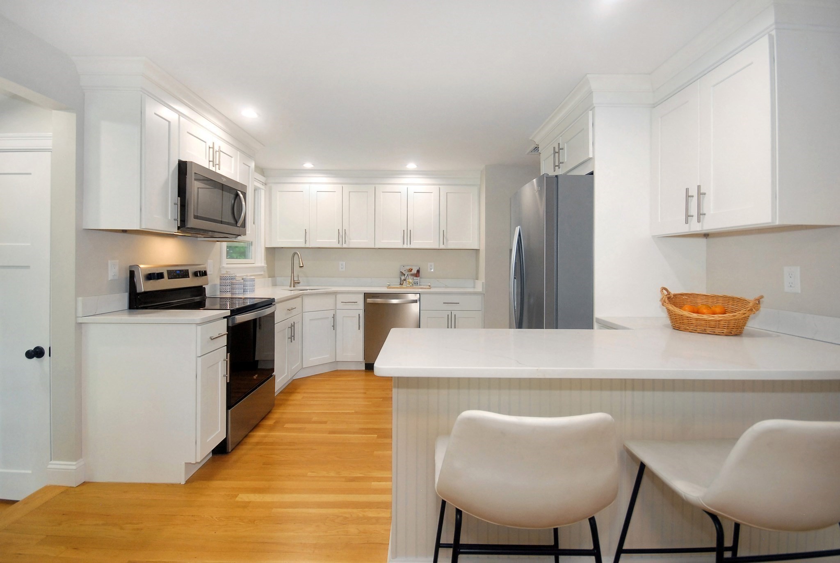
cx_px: 420
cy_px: 282
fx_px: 350
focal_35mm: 15
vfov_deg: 77.5
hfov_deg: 100.3
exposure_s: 1/60
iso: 640
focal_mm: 10
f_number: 5.6
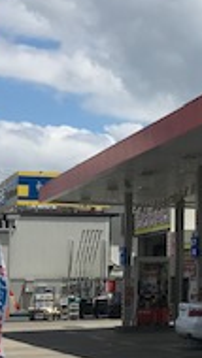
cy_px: 183
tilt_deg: +7.8
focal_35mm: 103
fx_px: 980
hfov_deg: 11.5
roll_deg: -0.7
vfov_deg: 20.7
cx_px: 247
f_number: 1.8
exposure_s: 1/5319
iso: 20
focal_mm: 3.99
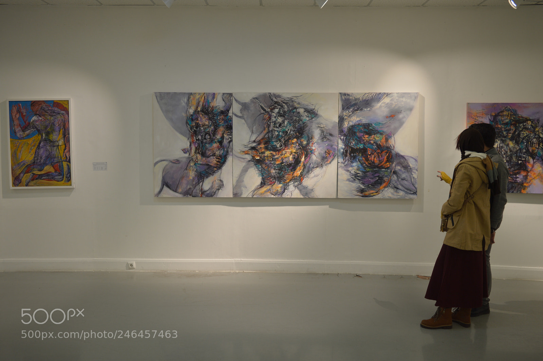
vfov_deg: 47.9
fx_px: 407
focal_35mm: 27
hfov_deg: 67.4
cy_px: 180
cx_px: 272
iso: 100
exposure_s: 1/40
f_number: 3.5
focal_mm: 18
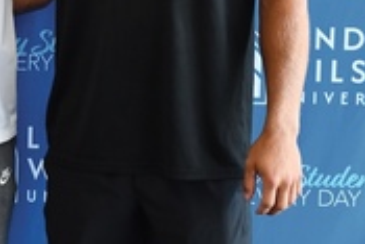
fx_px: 1563
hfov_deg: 12.7
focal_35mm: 154
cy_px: -52
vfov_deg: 8.8
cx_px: -163
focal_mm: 45
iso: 1250
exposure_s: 1/160
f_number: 4
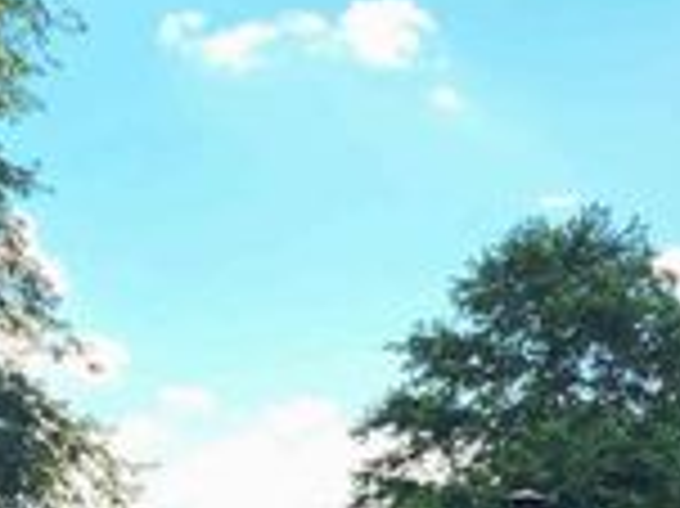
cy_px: 778
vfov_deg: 17.3
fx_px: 1492
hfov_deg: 24.5
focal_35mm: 76
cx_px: 680
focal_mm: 6.4
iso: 12
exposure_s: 1/1000
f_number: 1.8
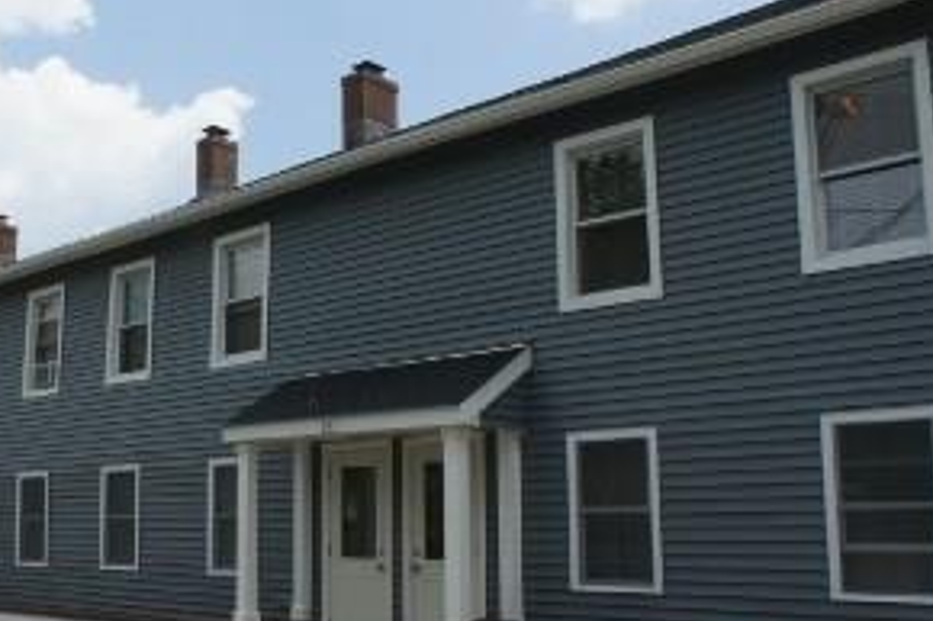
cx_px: 280
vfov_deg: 25.4
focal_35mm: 53
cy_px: 367
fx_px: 1373
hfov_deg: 37.0
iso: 200
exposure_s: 1/100
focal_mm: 16
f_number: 16
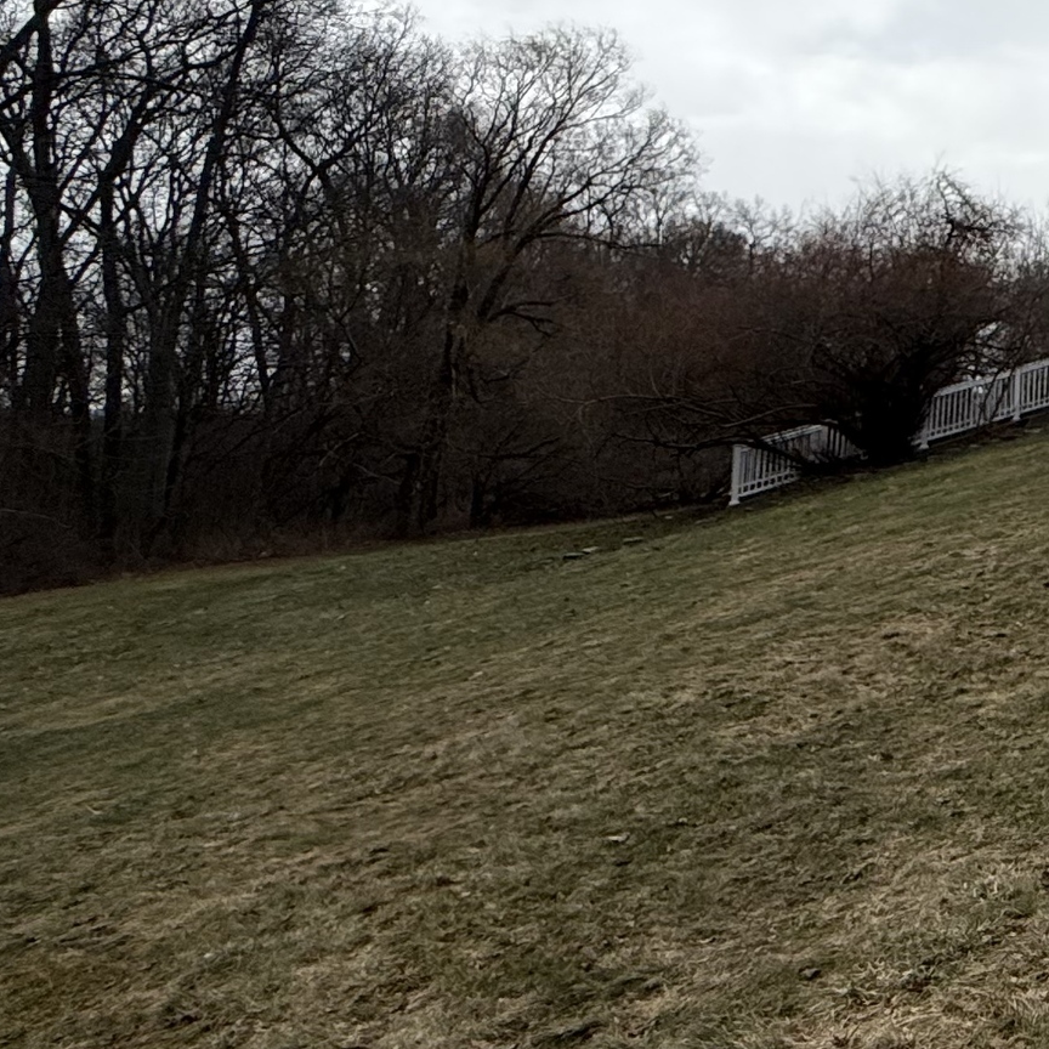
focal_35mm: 44
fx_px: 1509
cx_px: 1503
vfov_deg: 37.1
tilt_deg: +11.3
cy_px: 226
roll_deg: -1.1
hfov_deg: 28.1
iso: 50
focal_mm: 2.22
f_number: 2.2
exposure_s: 1/2237
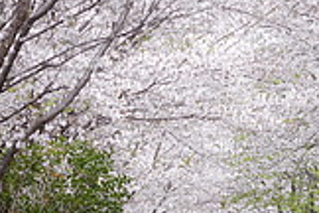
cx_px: 315
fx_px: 2472
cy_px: 202
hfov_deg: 7.4
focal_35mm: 279
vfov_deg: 4.9
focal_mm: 58
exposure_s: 1/500
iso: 100
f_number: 2.8
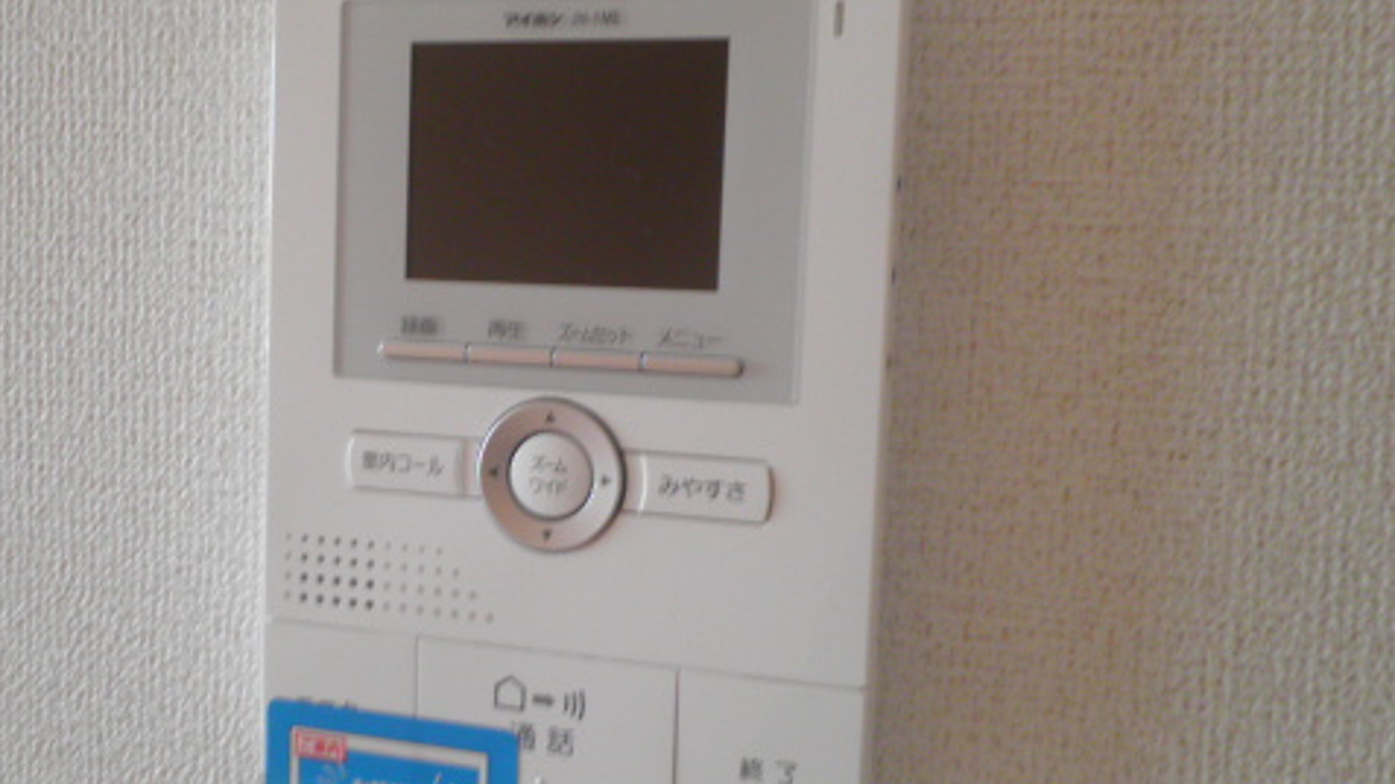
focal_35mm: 38
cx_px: 494
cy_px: 369
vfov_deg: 31.2
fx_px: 1405
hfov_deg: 52.0
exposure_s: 1/30
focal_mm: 4.7
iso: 100
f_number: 2.8
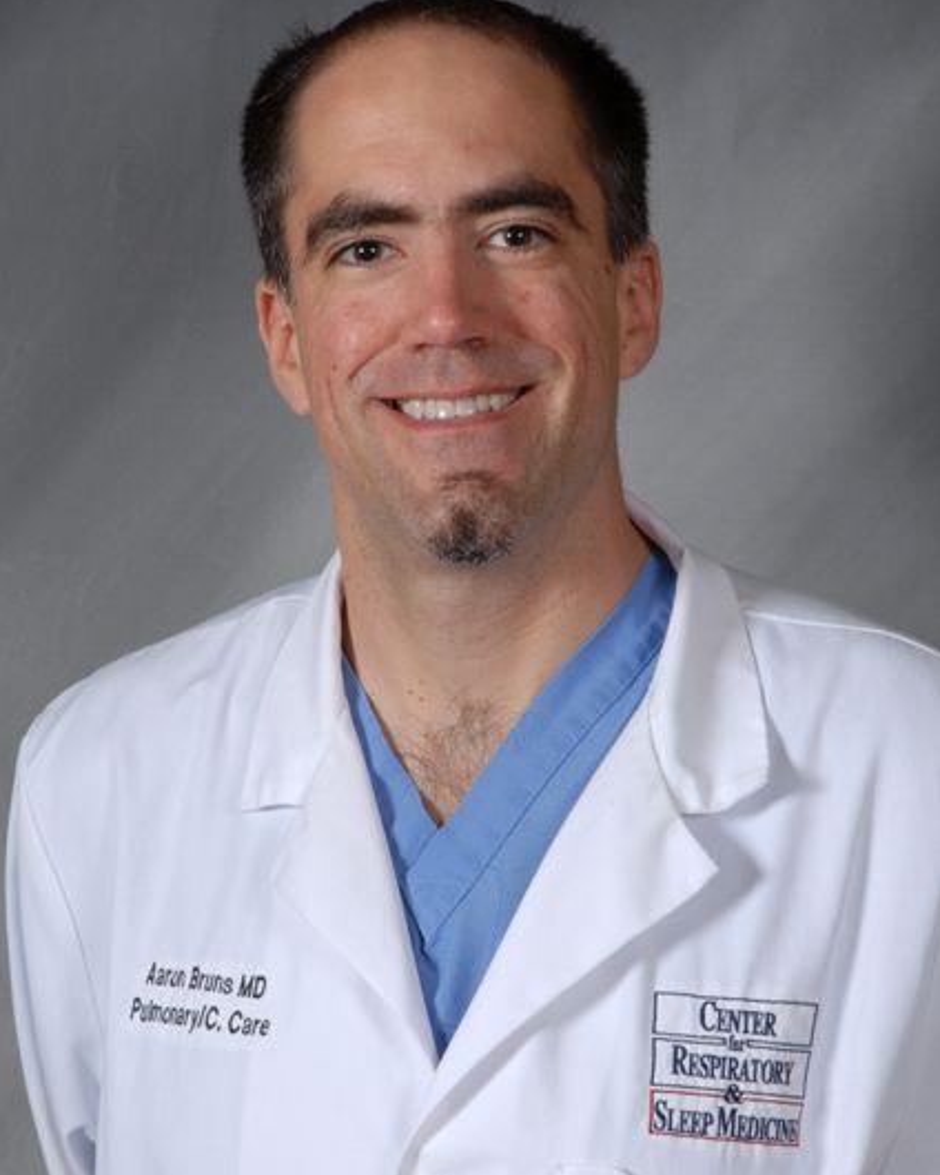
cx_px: 468
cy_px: 519
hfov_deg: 13.0
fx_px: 4138
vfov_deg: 16.2
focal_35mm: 119
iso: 100
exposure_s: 1/125
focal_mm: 70
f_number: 13
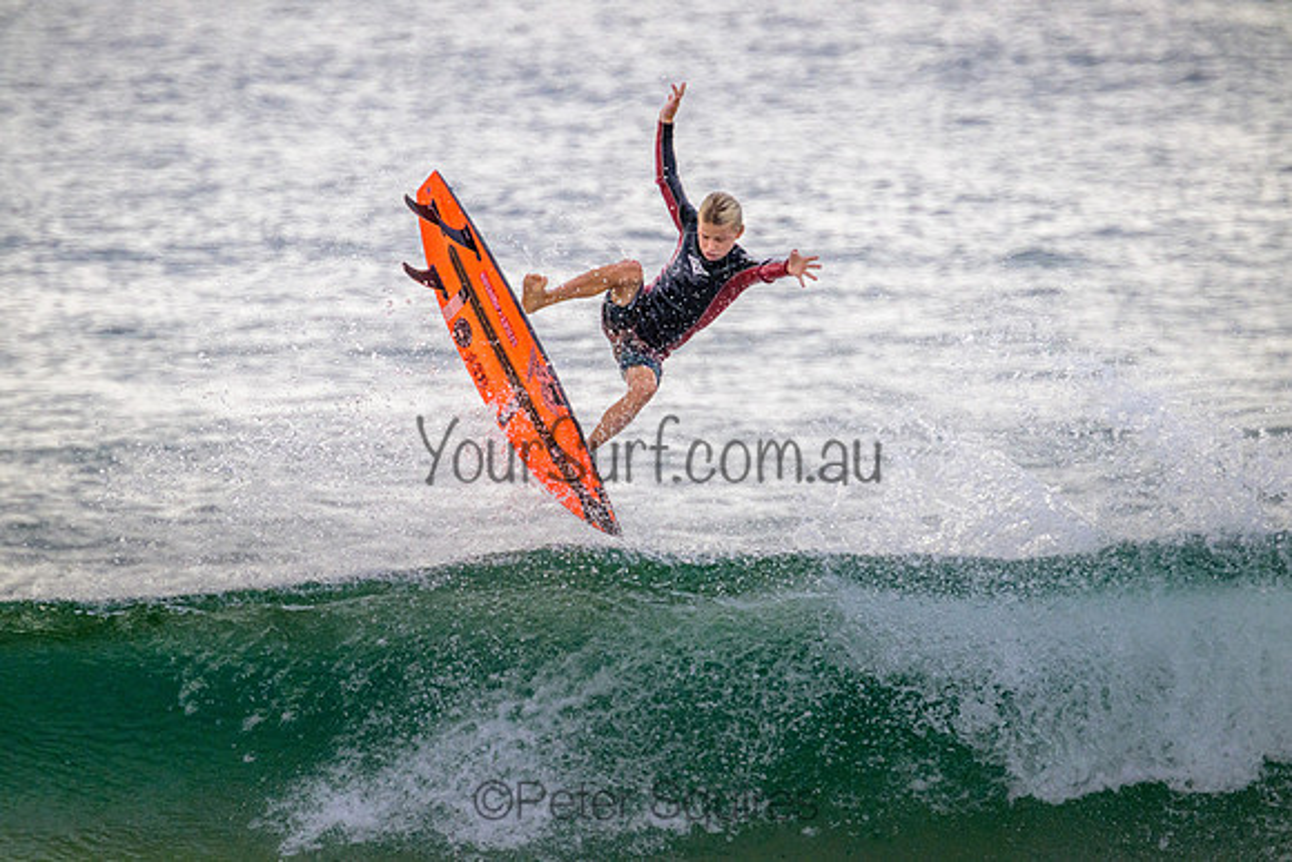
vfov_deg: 1.7
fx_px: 28716
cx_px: 646
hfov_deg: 2.6
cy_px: 431
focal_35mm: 800
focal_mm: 800
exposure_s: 1/2000
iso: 1800
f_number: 11
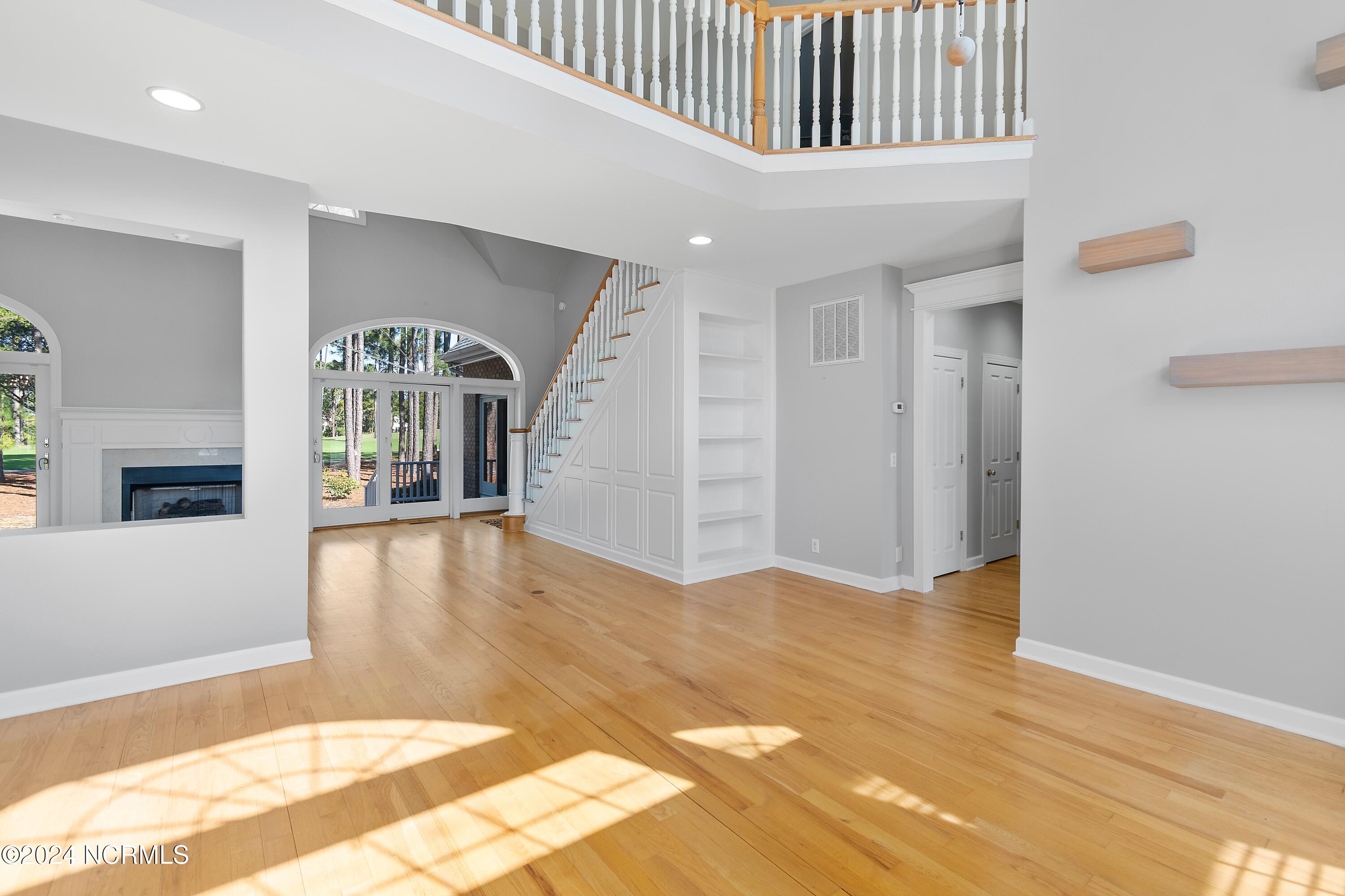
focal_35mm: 15
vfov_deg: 77.3
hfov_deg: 100.4
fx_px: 560
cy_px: 448
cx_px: 672
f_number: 4.5
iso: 100
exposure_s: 1/15
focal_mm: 10
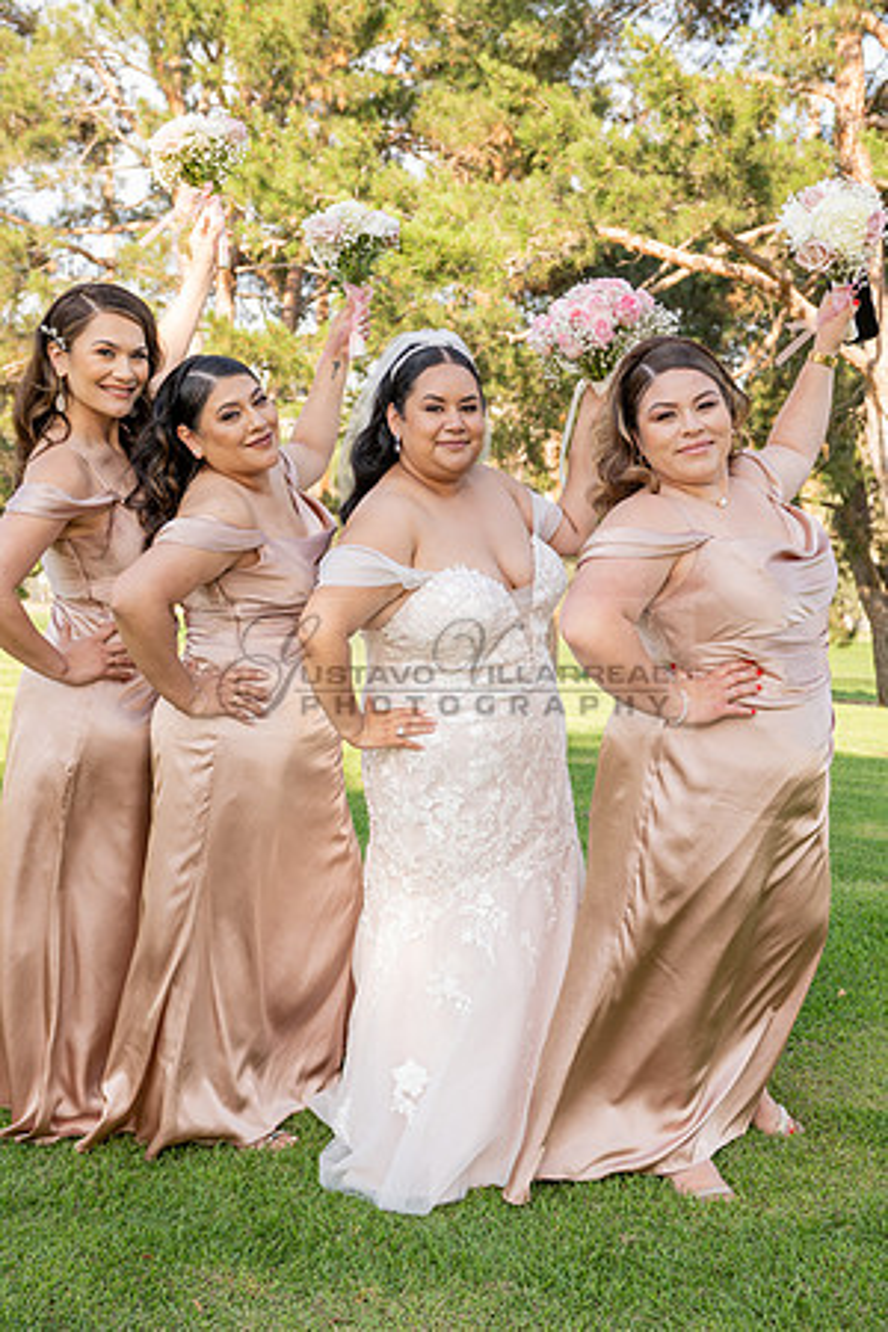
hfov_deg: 28.9
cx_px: 503
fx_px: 1720
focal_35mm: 47
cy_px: 666
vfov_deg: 42.3
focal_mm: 31
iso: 80
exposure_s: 1/160
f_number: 4
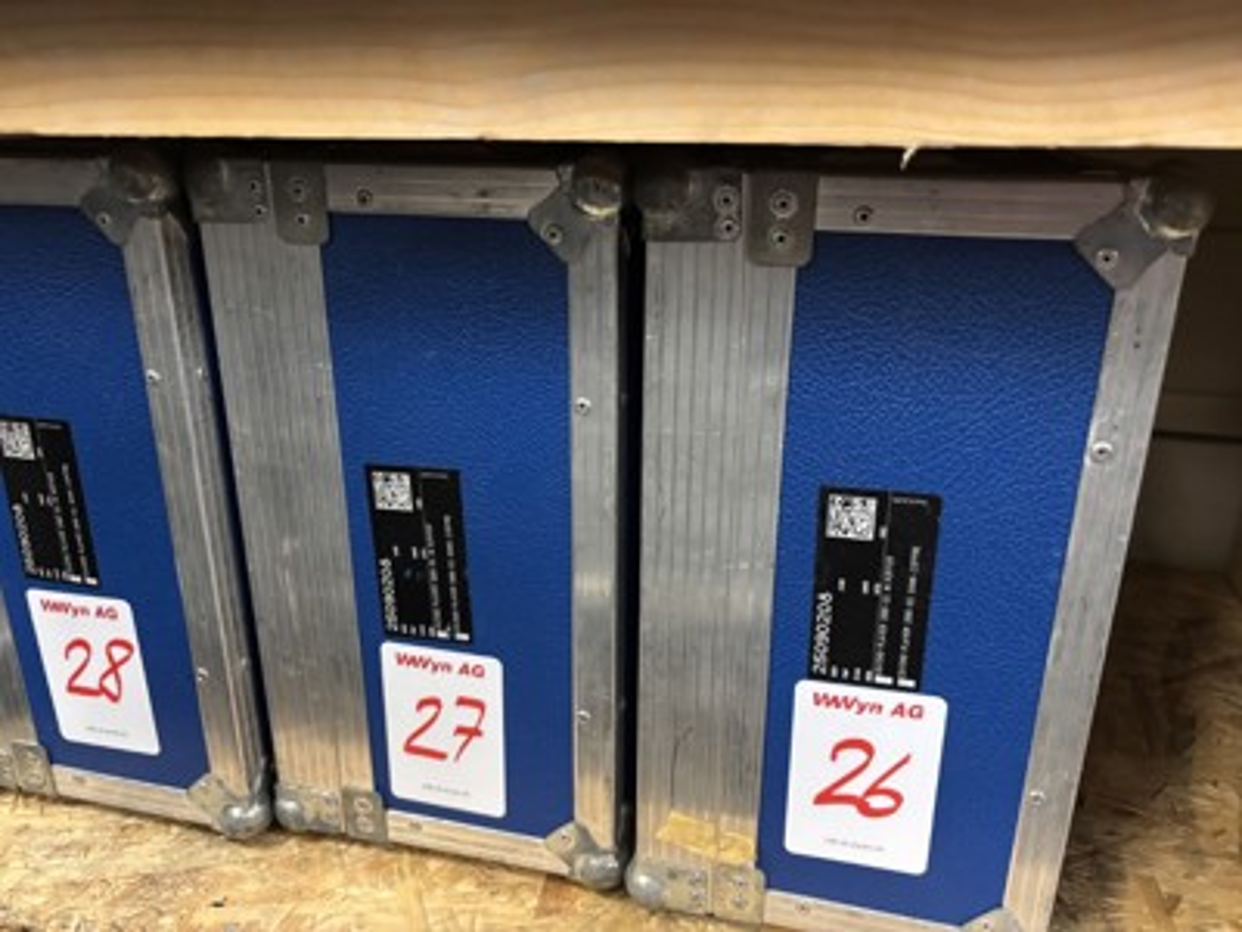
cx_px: 621
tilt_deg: -21.3
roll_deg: +0.1
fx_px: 933
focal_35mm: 26
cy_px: 466
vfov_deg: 53.1
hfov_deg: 67.3
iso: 640
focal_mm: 5.96
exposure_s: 1/33
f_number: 1.6
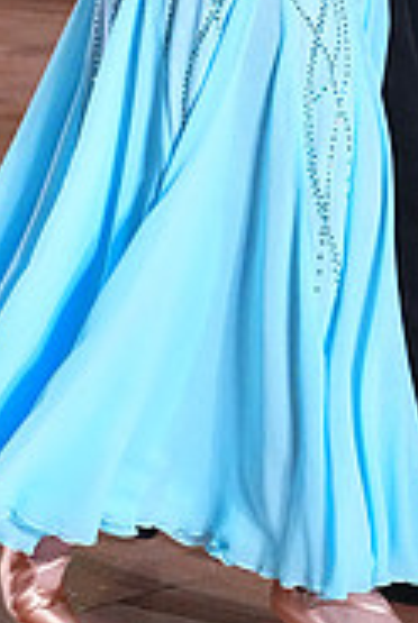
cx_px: 150
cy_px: -209
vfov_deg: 6.1
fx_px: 5760
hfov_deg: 4.2
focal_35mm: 332
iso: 6400
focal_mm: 106
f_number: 6.3
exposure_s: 1/400
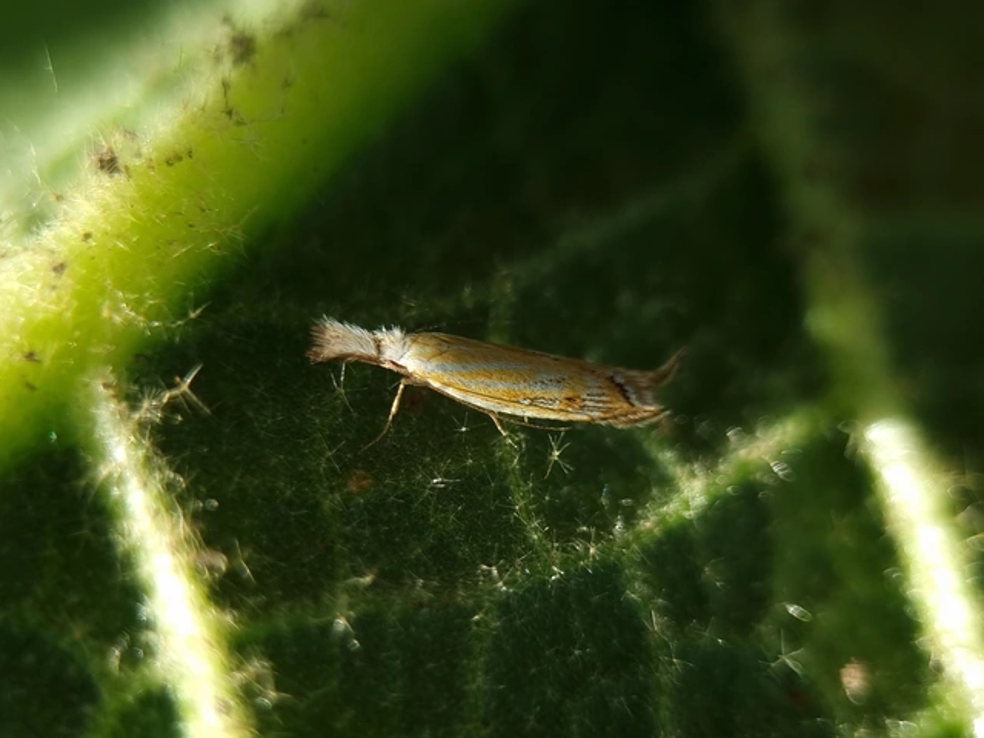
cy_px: 369
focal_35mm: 26
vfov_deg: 53.1
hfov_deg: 67.3
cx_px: 492
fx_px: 739
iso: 50
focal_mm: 5.4
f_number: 1.8
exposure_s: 1/714
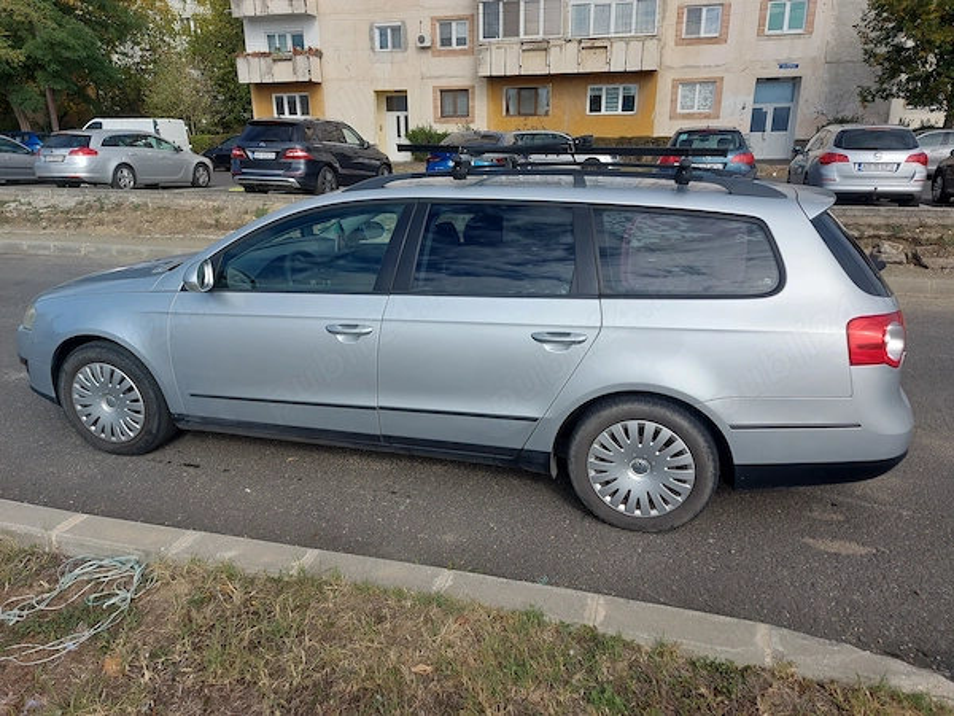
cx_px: 477
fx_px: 661
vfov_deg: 56.8
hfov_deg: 71.6
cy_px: 358
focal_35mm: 24
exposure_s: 1/1209
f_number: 1.8
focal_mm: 5.23
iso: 32
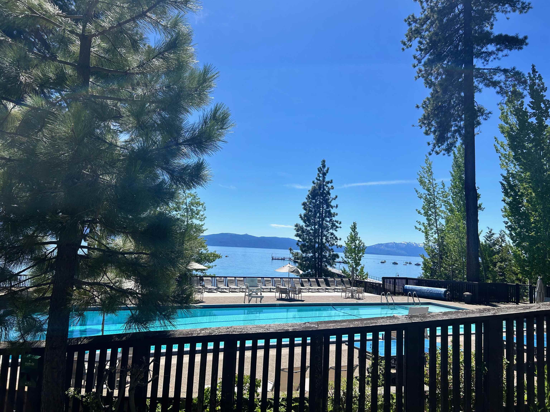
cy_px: 206
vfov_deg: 53.1
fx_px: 413
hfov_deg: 67.3
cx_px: 275
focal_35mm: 26
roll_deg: -3.1
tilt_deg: +5.6
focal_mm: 5.7
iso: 50
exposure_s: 1/4630
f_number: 1.5
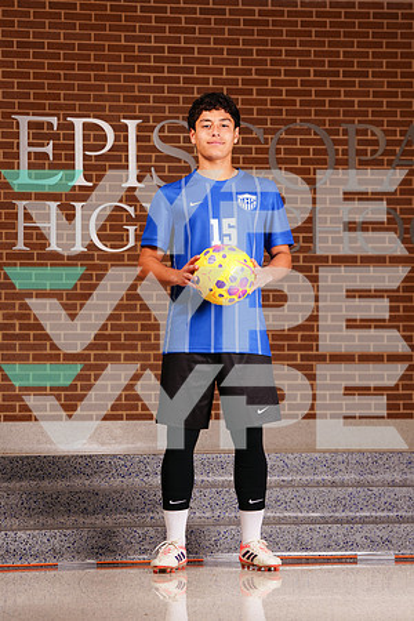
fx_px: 1656
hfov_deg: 14.3
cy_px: 310
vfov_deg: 21.2
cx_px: 207
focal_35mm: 96
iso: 250
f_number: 8
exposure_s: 1/200
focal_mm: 96
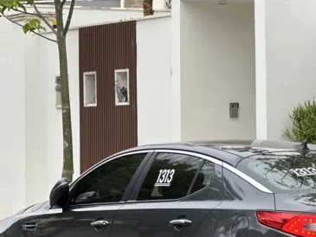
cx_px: 249
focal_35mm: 135
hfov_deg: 14.5
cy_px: 108
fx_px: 1233
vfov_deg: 11.0
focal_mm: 9
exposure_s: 1/121
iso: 20
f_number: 2.8
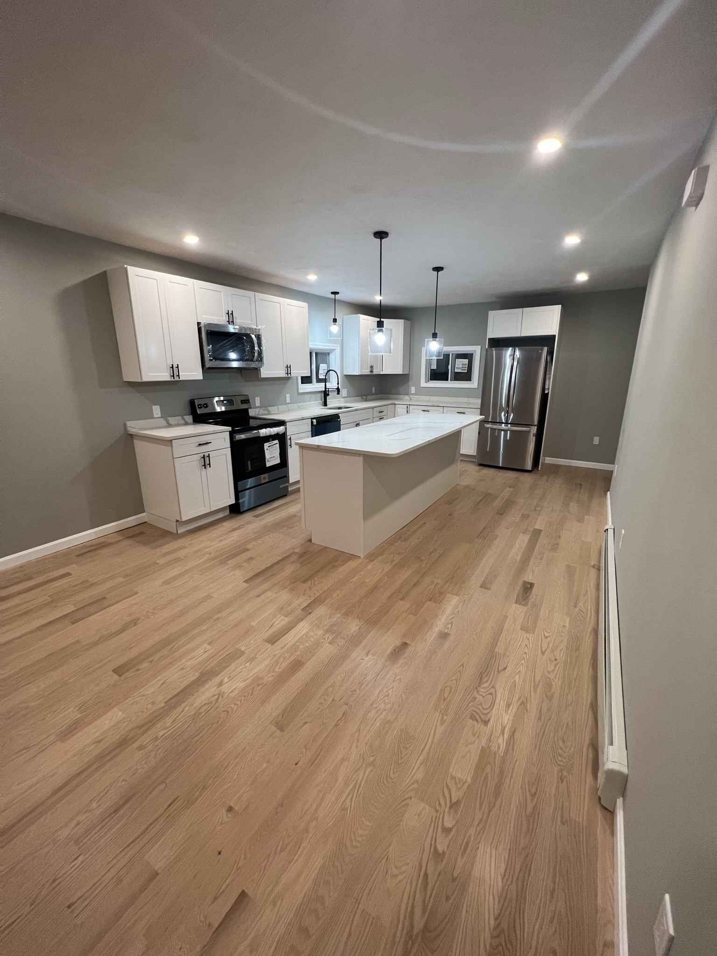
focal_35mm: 13
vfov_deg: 106.2
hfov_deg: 89.9
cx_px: 358
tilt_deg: -14.8
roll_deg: +0.5
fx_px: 359
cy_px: 478
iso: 200
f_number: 1.8
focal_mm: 1.57
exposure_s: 1/120
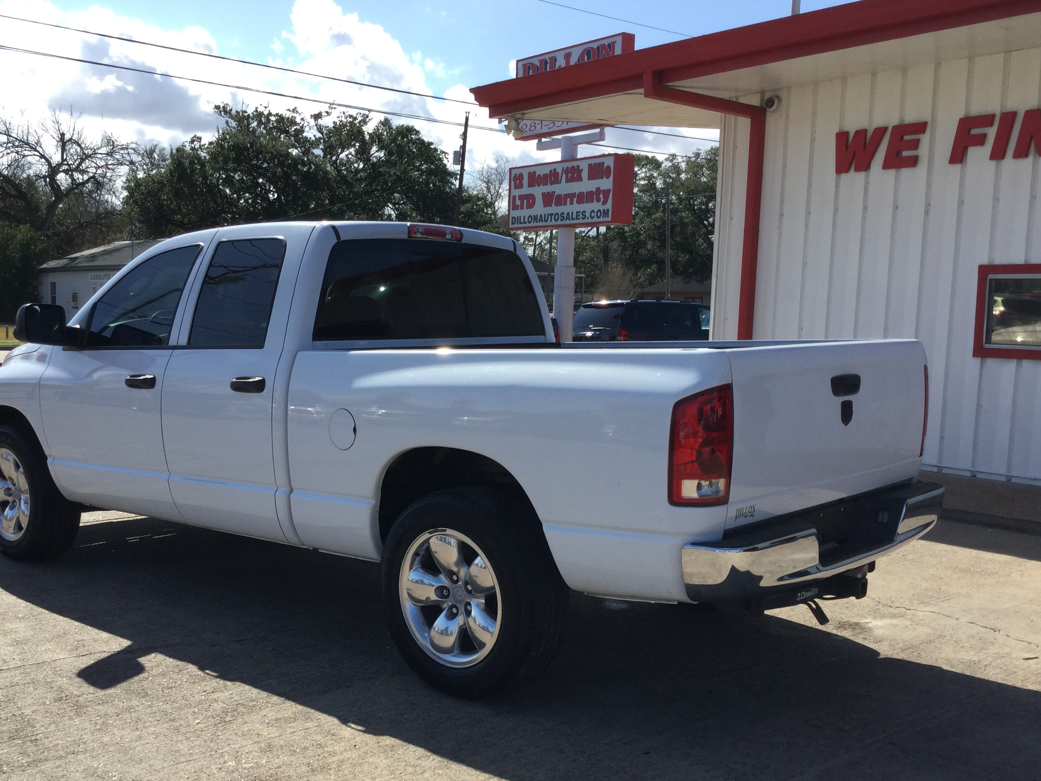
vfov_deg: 38.5
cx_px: 486
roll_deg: -2.2
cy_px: 466
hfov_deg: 50.1
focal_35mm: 37
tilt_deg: -8.5
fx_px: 1113
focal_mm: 3.3
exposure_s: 1/1131
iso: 25
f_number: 2.4
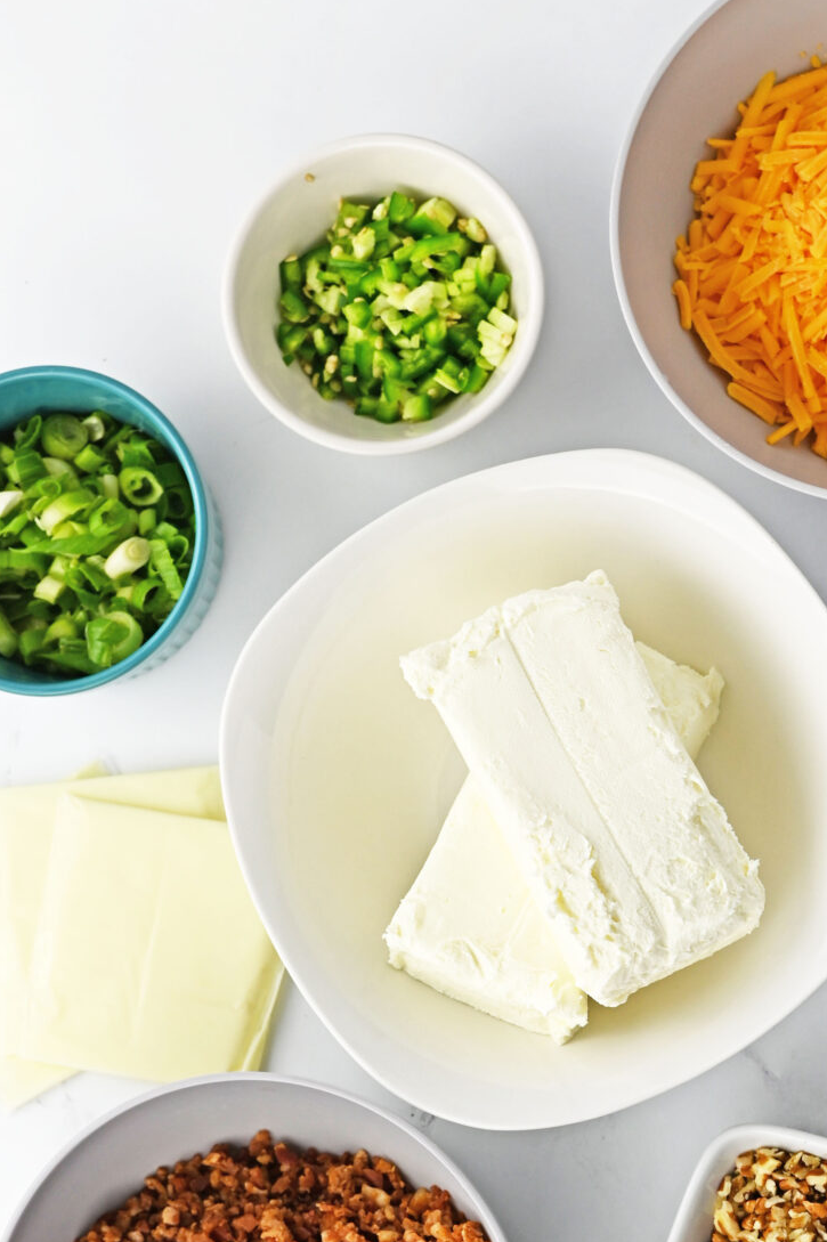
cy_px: 1016
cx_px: 574
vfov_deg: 21.4
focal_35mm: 94
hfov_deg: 14.5
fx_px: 3242
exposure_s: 1/200
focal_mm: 50
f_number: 5.6
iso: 320
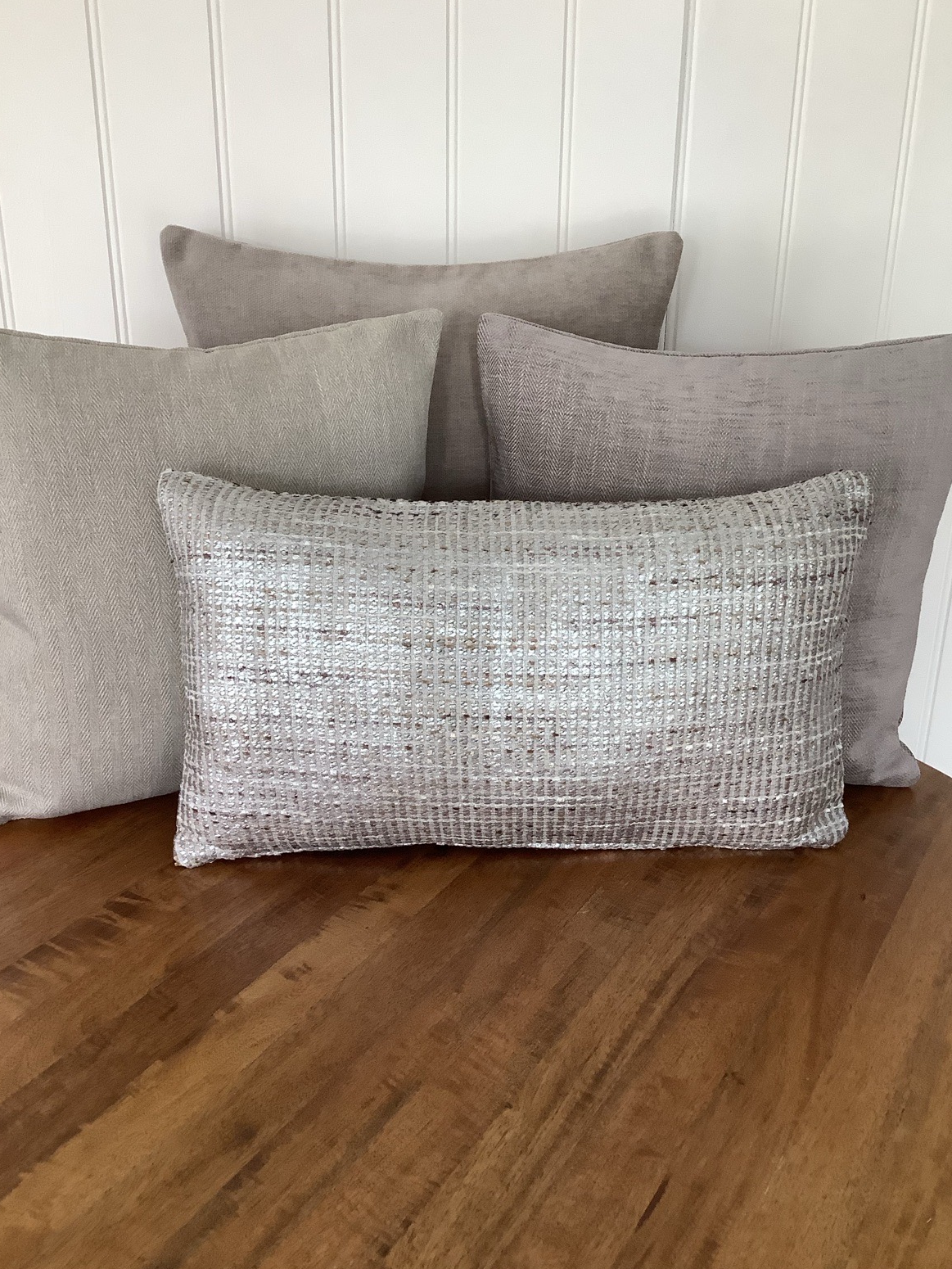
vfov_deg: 56.8
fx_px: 1173
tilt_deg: -20.2
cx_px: 481
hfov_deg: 44.2
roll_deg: -0.8
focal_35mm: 32
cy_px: 624
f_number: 2.4
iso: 160
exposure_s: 1/60
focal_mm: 3.3
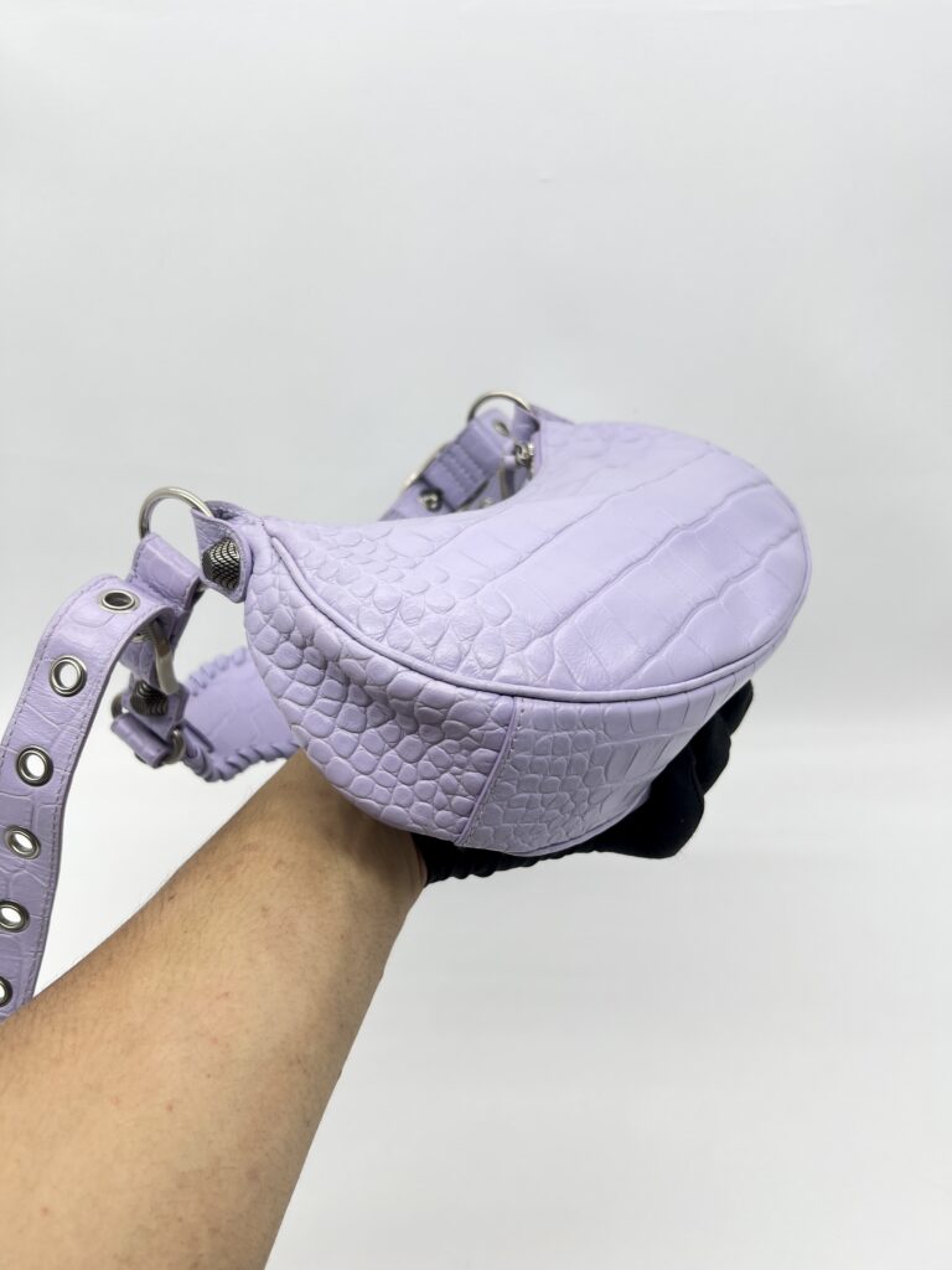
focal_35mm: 26
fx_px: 953
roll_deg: +0.3
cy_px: 635
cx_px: 476
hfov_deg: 53.1
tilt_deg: -30.1
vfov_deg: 67.3
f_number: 1.5
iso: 32
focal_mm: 5.7
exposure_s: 1/139
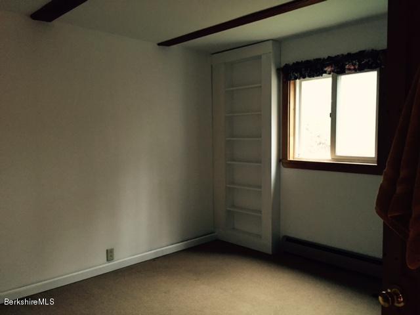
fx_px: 352
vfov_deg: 48.2
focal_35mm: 29
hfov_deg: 61.7
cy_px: 158
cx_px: 210
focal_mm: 4.15
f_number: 2.2
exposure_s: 1/24
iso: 250
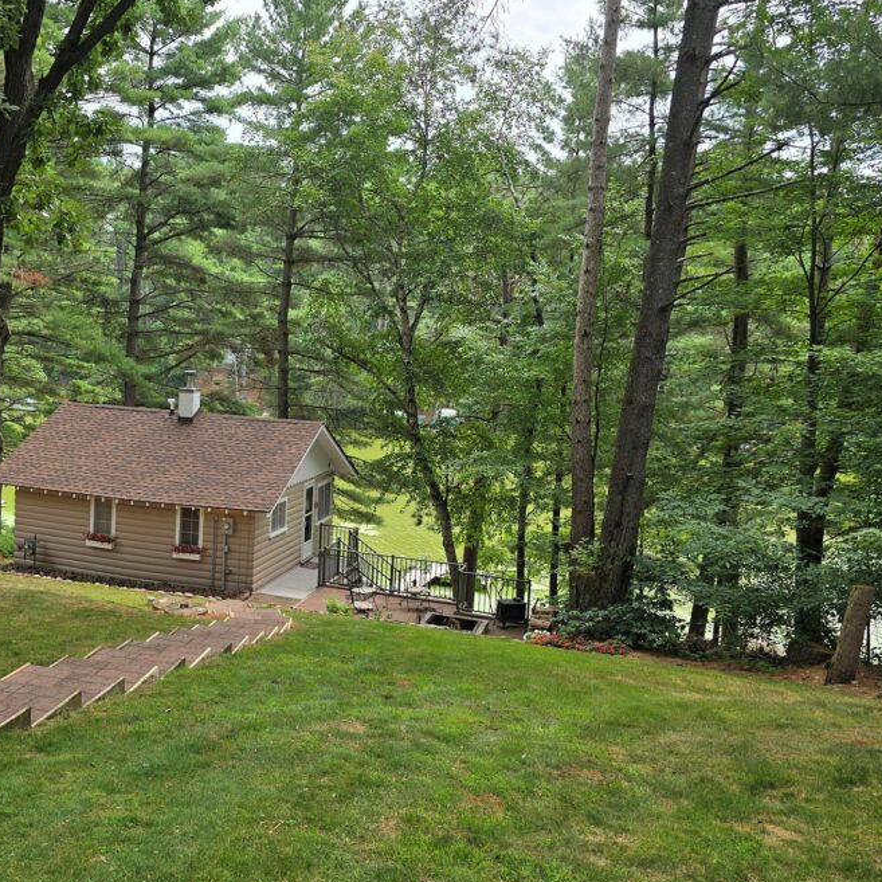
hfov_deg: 48.3
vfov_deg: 49.7
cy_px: 448
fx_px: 951
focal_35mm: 33
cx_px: 249
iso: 12
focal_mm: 6.3
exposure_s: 1/365
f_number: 1.7
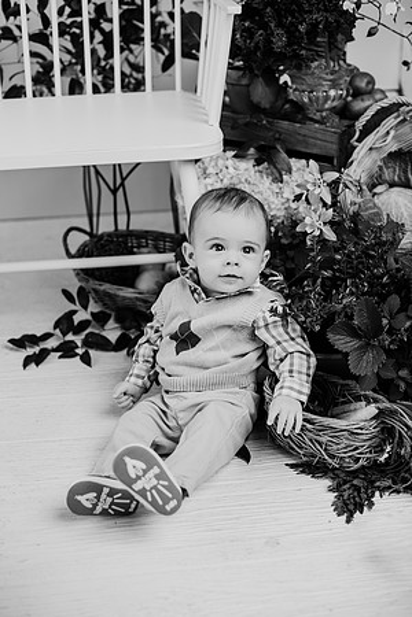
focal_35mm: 50
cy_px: 308
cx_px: 206
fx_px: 858
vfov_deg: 39.6
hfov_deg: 27.0
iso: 100
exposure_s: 1/125
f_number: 2.8
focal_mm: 50
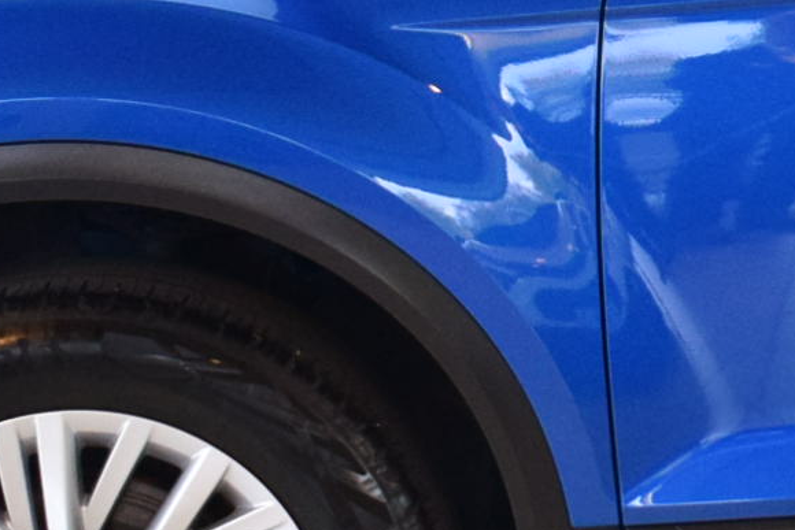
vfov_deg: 8.4
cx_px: 1287
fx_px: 3591
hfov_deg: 11.9
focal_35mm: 163
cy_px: 77
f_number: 3.8
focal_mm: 21
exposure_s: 1/250
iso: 1600
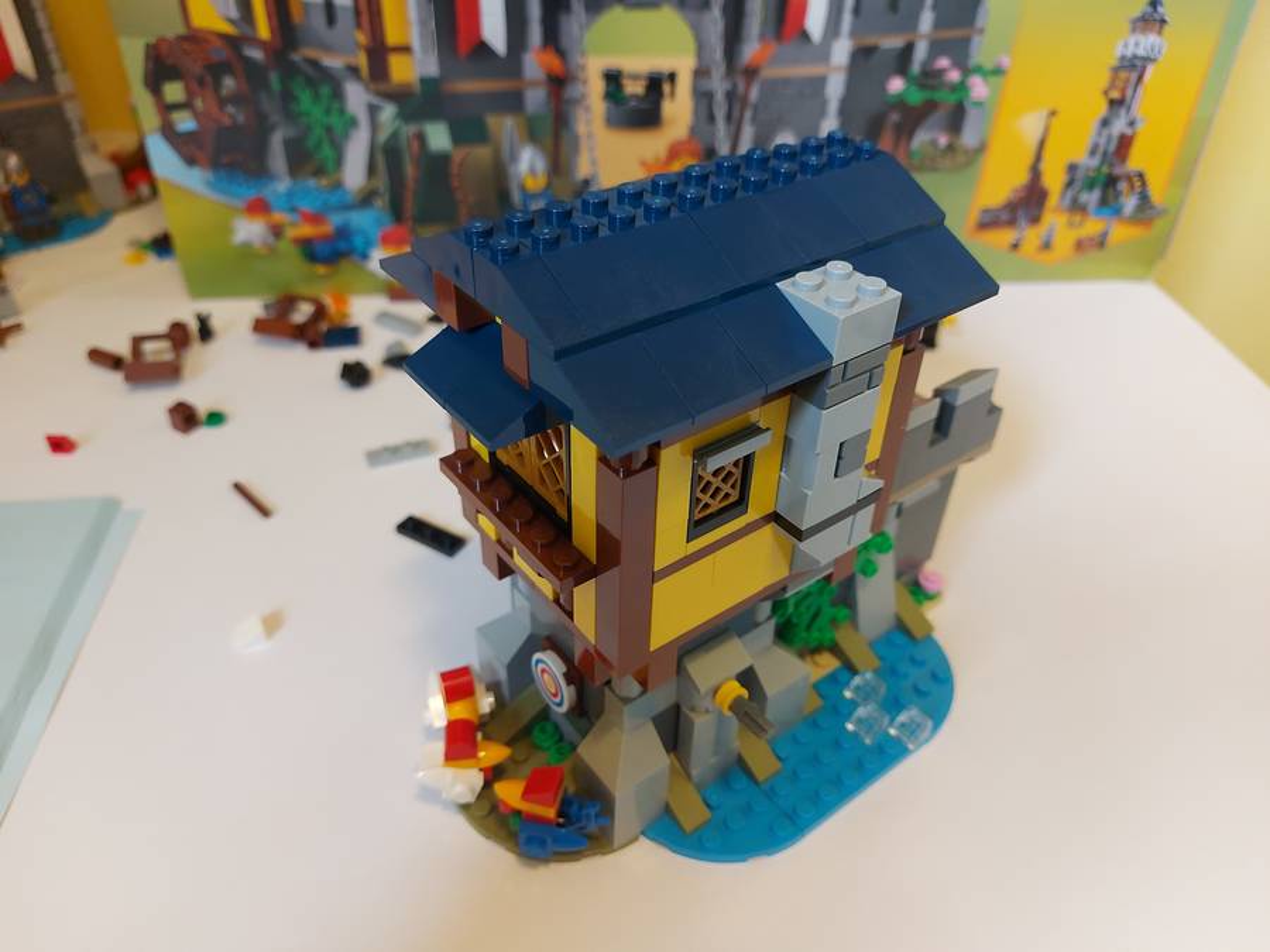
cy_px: 476
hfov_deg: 71.6
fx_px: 881
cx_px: 635
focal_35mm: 24
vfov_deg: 56.8
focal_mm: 5.23
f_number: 1.8
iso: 200
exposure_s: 1/50
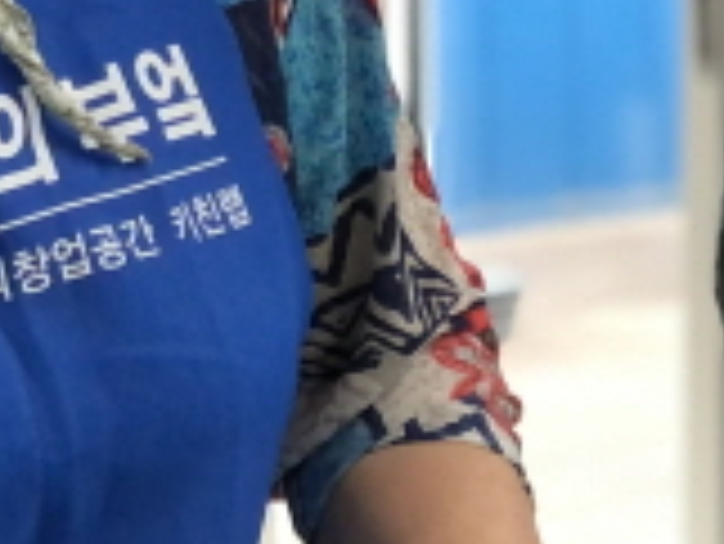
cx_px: 612
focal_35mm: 226
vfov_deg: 6.6
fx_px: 4730
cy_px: 218
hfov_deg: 8.7
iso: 80
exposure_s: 1/60
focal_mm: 6
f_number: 2.4
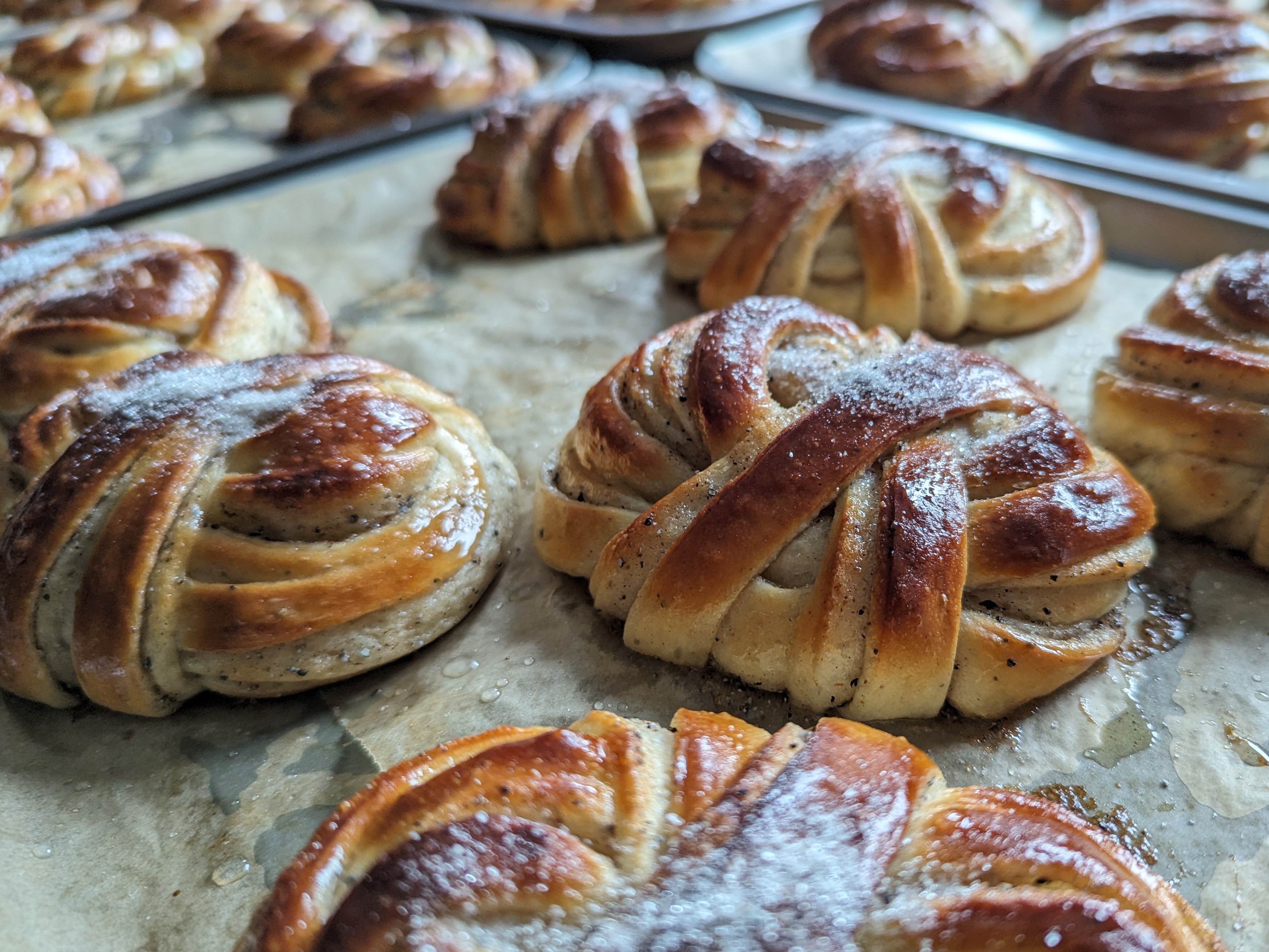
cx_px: 725
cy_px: 493
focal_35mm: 28
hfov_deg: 63.2
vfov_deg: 49.7
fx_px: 1027
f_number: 1.85
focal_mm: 6.81
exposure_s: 1/37.7
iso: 110
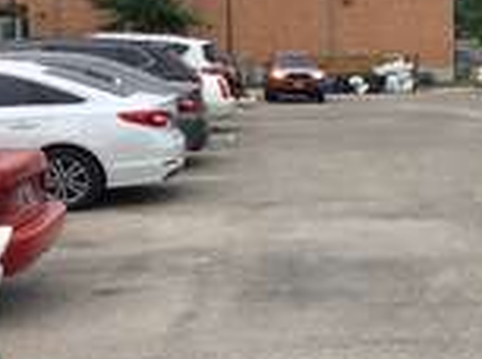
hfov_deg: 23.9
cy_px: 170
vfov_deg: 19.3
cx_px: 545
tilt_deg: -3.5
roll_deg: -0.9
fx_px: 1056
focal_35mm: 76
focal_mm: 4.15
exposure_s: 1/527
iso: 25
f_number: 2.2
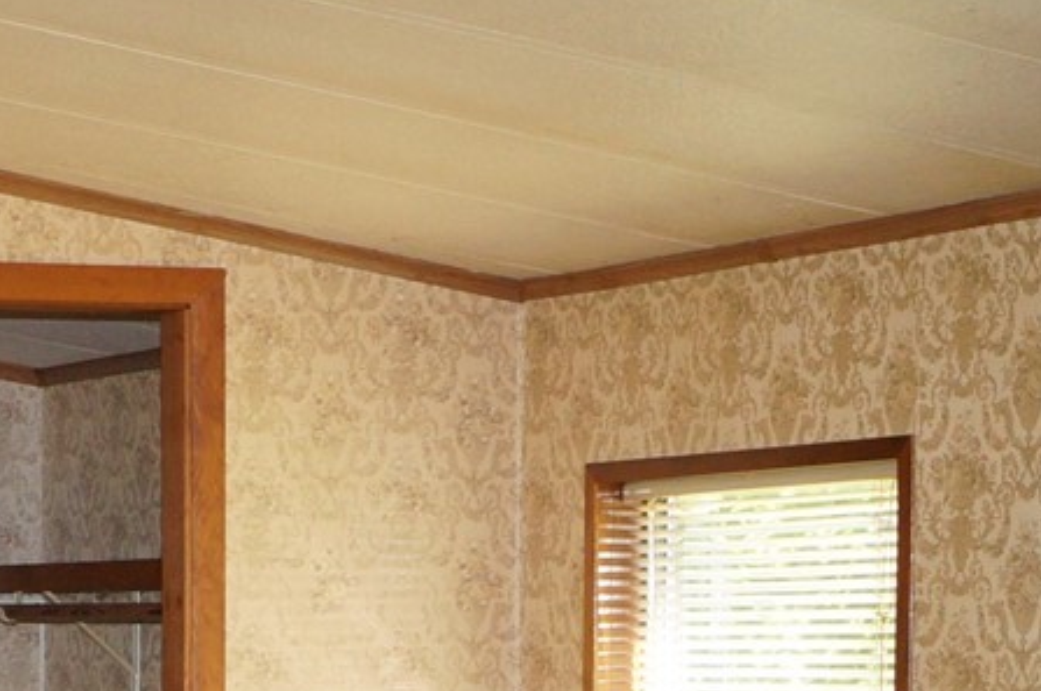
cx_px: -470
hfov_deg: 16.5
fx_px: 3293
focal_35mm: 114
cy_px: 955
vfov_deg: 11.6
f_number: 3.5
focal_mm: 20
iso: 800
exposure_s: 1/160
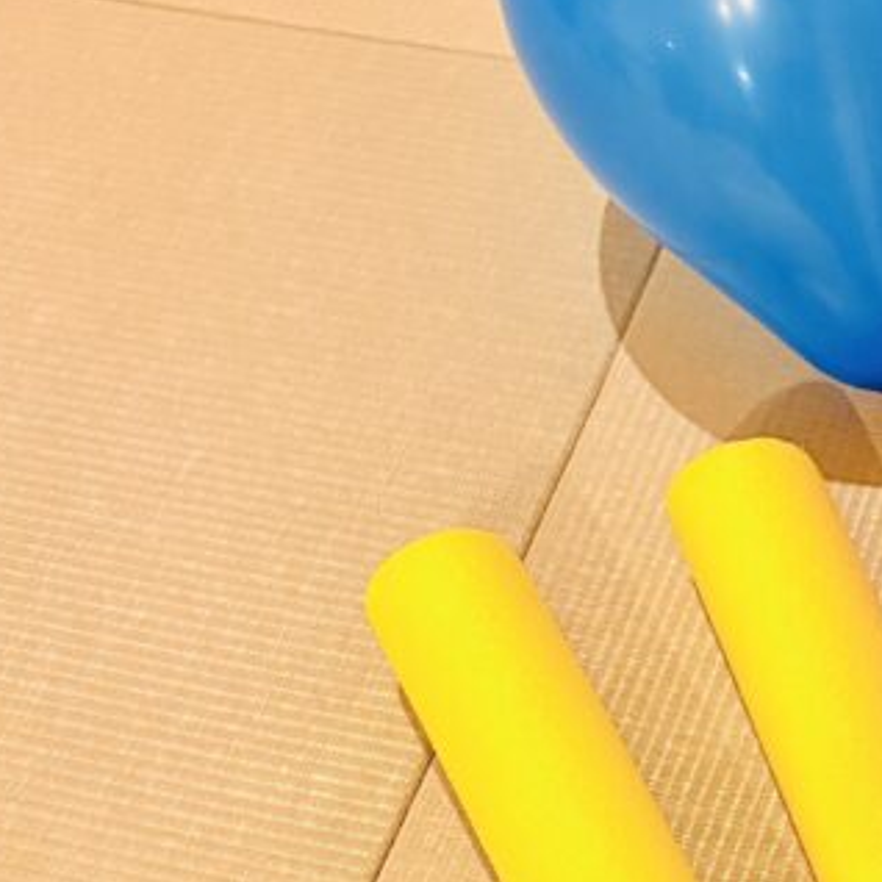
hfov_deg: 22.0
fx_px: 2133
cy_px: 738
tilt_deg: -58.1
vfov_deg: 22.9
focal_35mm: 74
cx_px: 982
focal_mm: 5.96
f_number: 1.6
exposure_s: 1/33
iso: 400
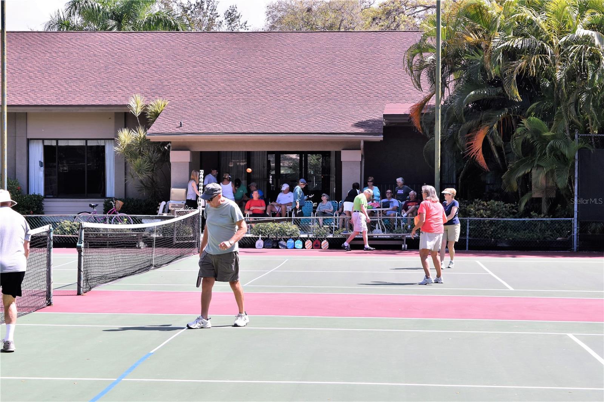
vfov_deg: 16.5
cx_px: 302
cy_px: 201
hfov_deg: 24.6
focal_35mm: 82
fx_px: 1384
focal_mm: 55
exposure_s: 1/320
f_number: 9
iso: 200
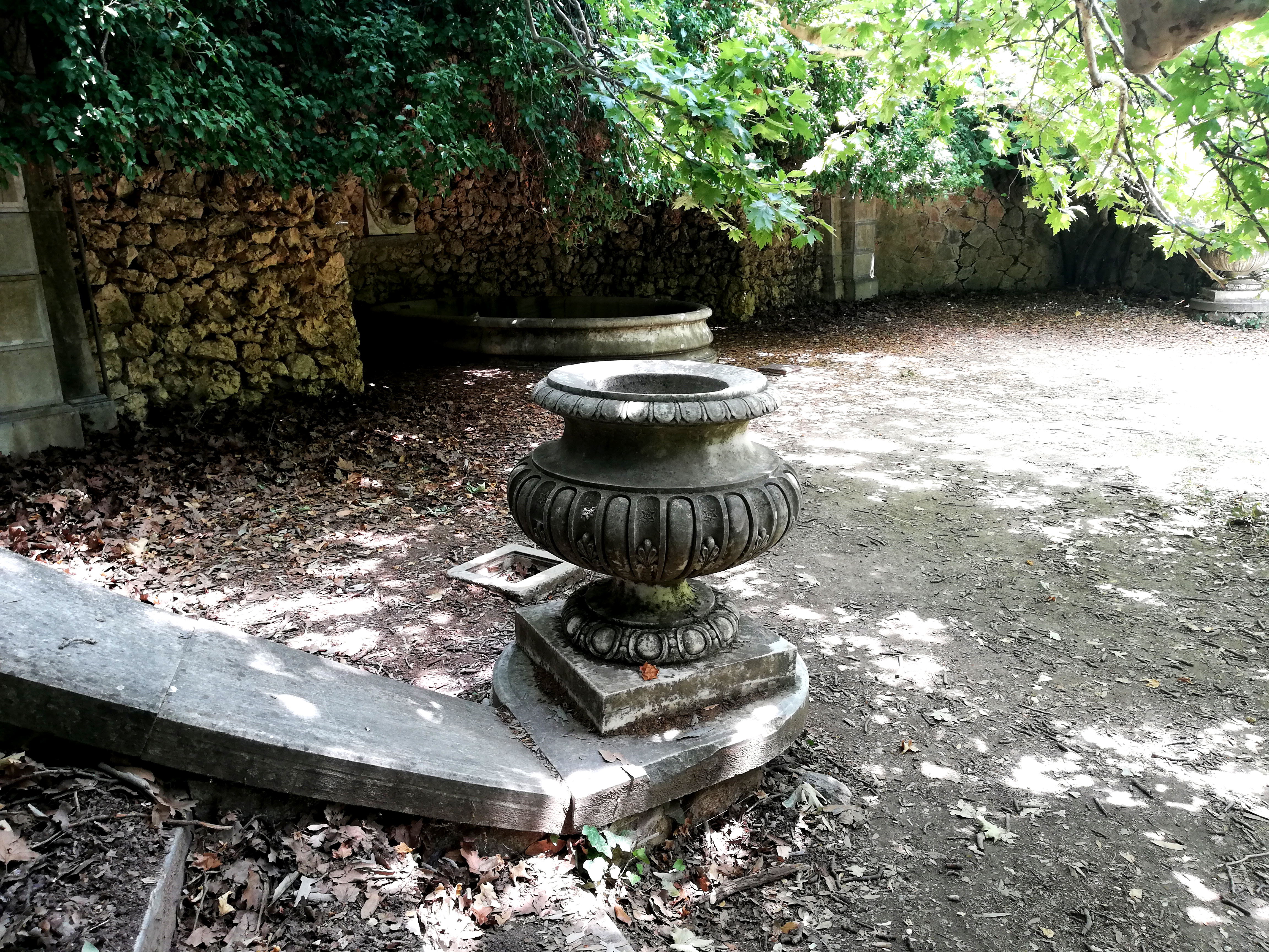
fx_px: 953
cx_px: 634
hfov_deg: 67.3
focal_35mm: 26
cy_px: 476
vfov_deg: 53.1
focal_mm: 3.81
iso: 64
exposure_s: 1/50
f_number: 2.2
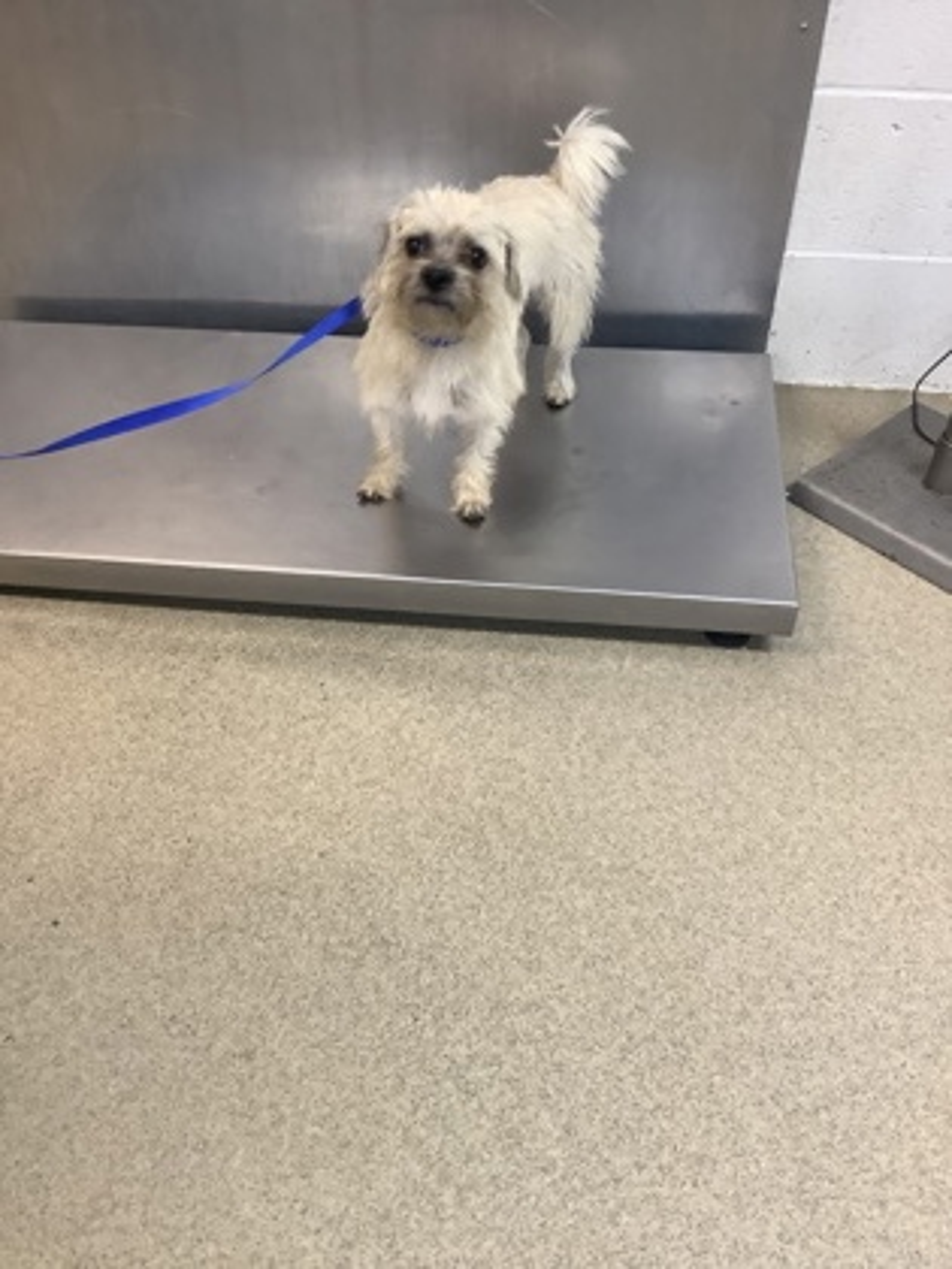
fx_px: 1137
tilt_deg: -43.5
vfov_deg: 58.4
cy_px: 634
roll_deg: -1.8
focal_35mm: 31
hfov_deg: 45.4
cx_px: 476
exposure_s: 1/60
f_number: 2.4
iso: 160
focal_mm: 3.3
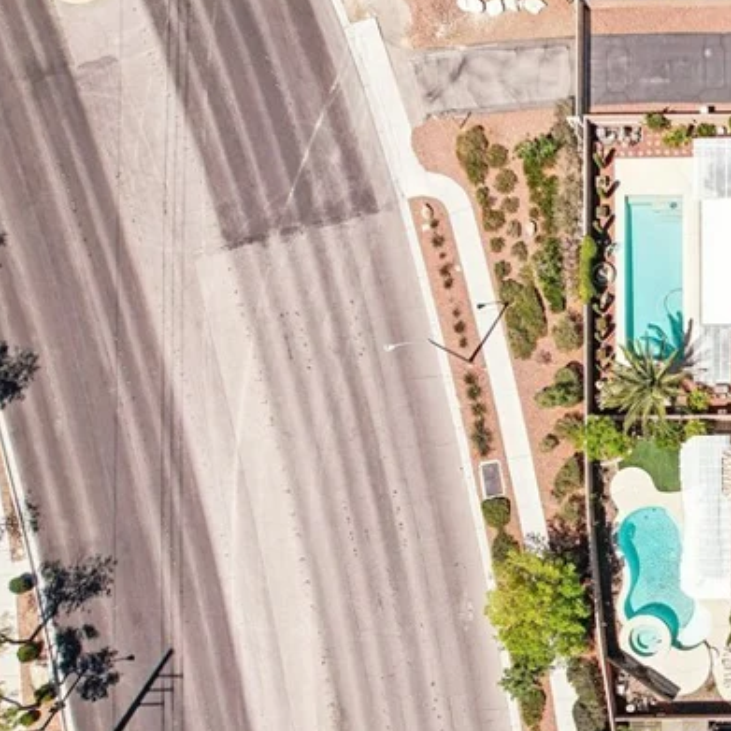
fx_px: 1171
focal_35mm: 49
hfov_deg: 30.7
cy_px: 540
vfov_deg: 34.0
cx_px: 819
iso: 150
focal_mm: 8.4
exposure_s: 1/2500
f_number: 2.8
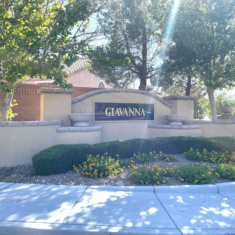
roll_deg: +0.5
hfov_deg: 52.5
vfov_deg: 52.5
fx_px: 238
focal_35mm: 31
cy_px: 116
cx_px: 119
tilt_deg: +0.6
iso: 32
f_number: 1.6
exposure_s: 1/1304
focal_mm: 4.2
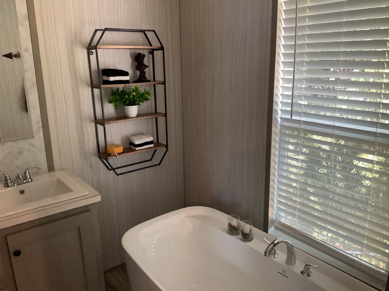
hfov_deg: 61.7
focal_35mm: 29
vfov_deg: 48.2
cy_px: 146
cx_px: 194
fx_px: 326
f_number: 1.8
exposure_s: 1/60
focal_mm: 3
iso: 160
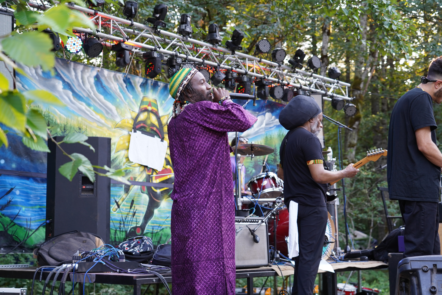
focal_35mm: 54
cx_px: 221
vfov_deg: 25.1
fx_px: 663
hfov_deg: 36.9
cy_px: 148
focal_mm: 54
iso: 500
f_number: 4
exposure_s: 1/160
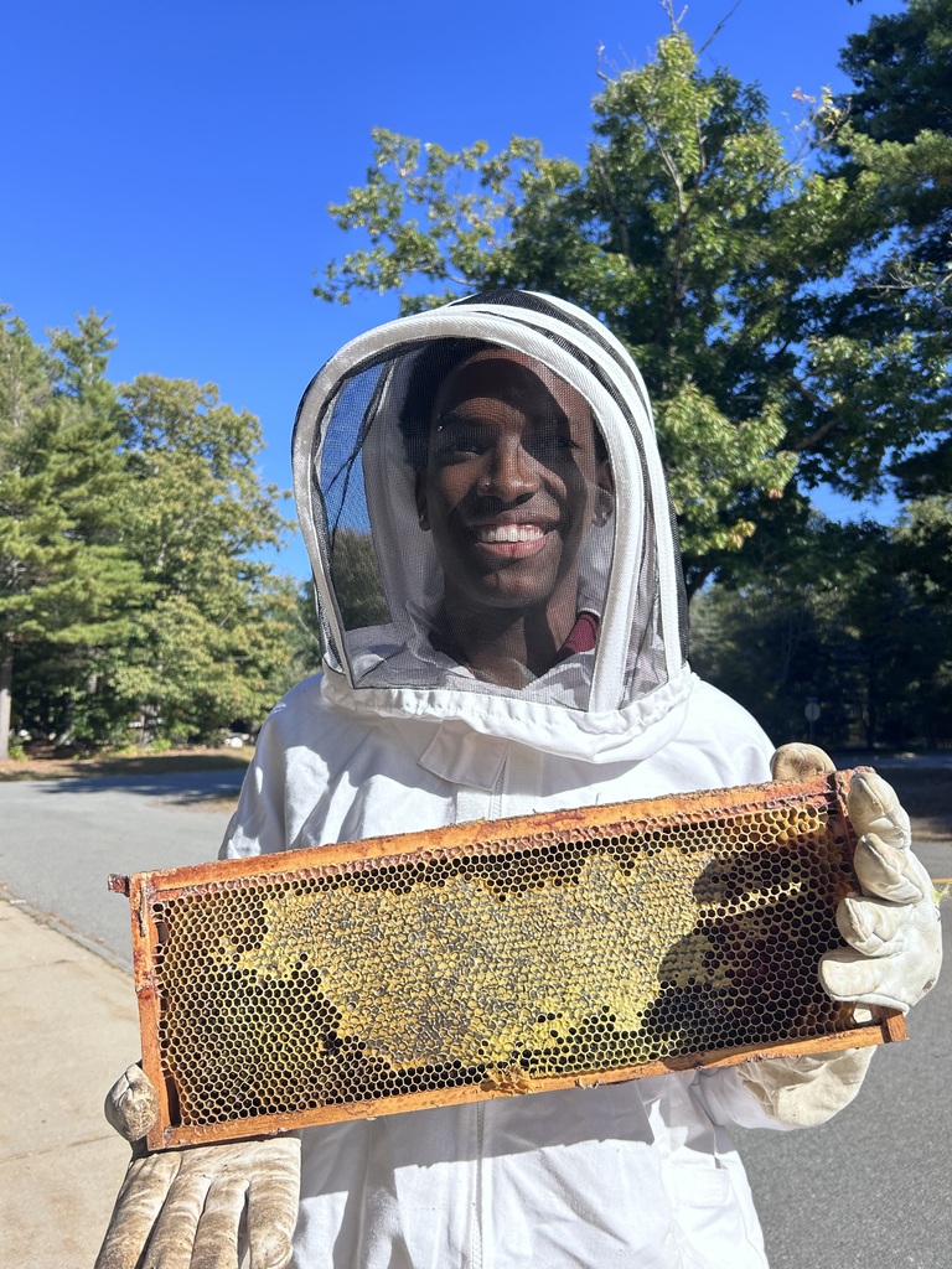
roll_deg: -1.6
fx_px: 953
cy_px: 634
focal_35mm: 26
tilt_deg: +2.2
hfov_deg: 53.1
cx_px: 476
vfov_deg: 67.3
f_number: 1.5
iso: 50
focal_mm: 5.7
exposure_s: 1/1724
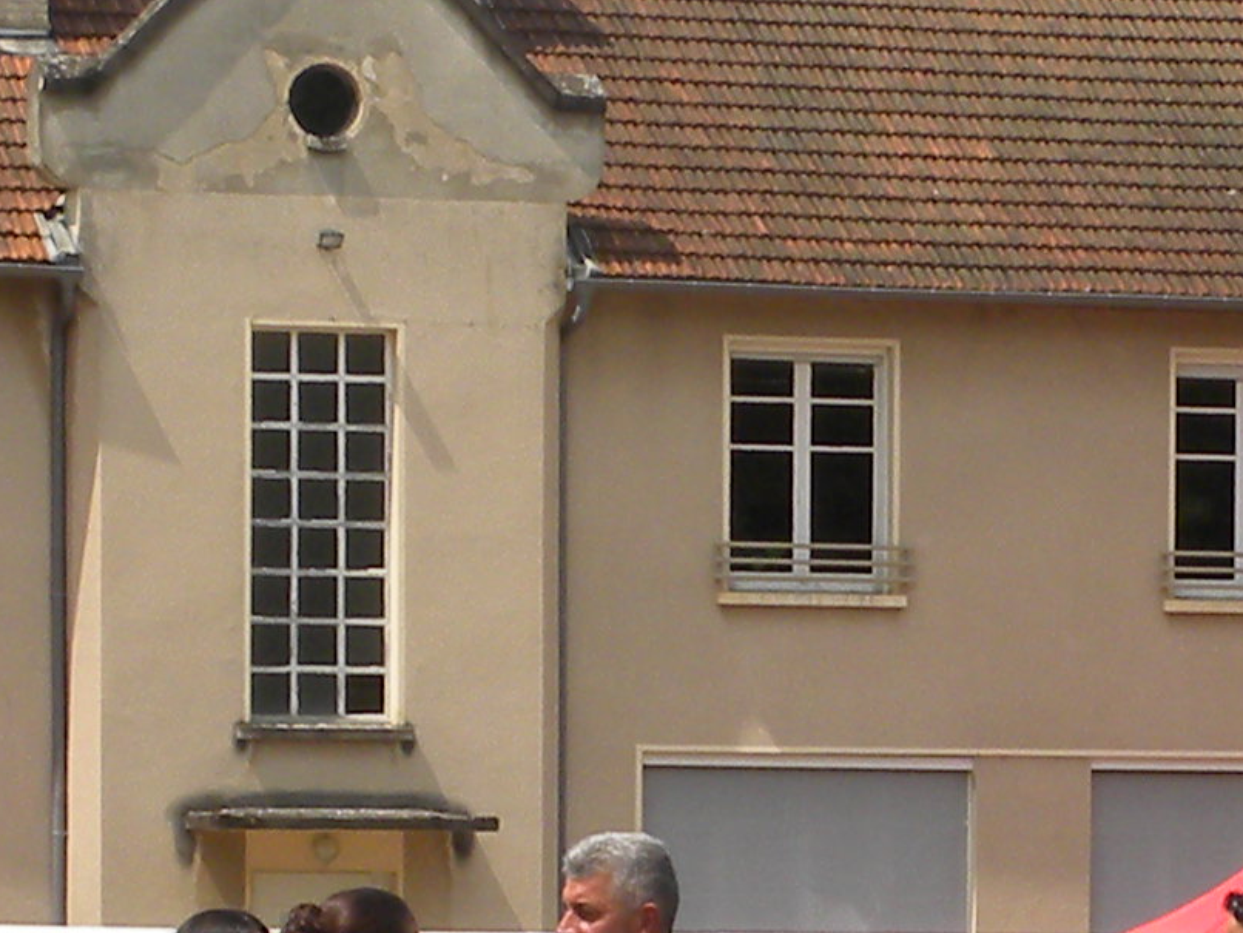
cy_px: 1100
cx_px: 1080
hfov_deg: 7.7
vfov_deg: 5.7
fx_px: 9267
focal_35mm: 258
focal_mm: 9.2
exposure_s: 1/331
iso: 64
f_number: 5.6
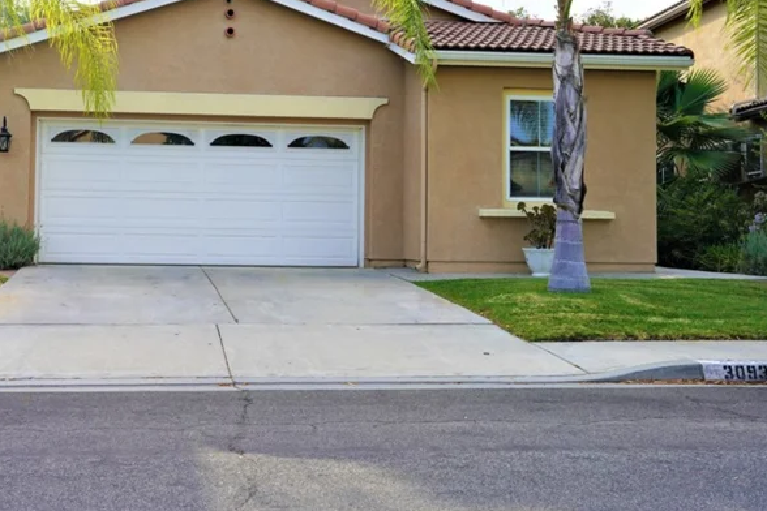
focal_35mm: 50
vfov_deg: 26.9
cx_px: 239
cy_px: 179
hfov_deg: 39.0
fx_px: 1065
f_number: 7.1
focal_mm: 35
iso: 100
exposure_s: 1/100
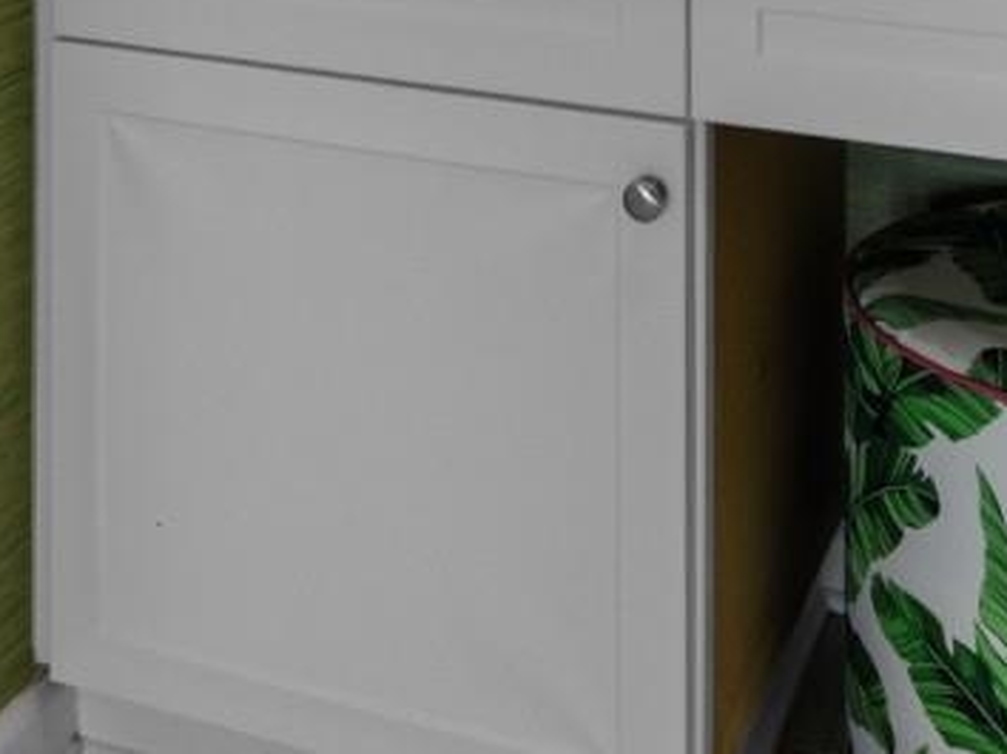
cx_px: 412
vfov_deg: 17.7
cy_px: -623
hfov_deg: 29.3
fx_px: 1919
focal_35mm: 66
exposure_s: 1/2
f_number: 4.5
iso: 100
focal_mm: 10
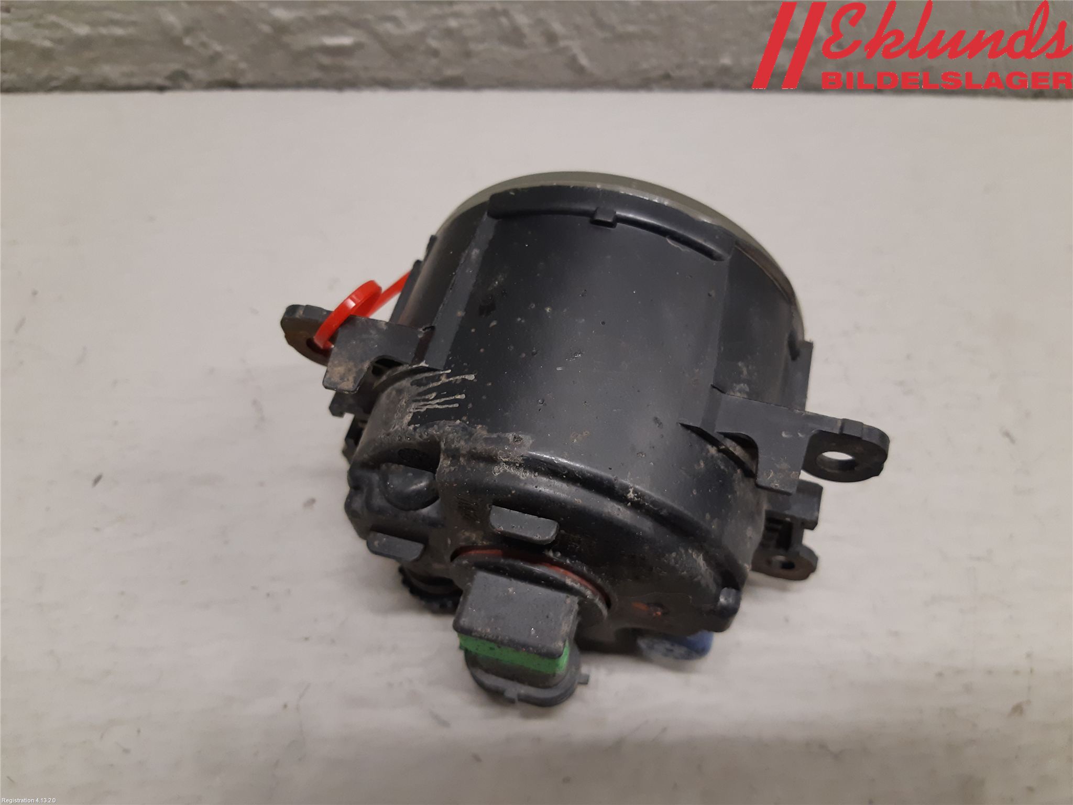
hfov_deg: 67.3
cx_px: 536
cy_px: 402
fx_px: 806
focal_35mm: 26
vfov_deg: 53.1
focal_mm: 3.93
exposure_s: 1/50
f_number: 1.7
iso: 160
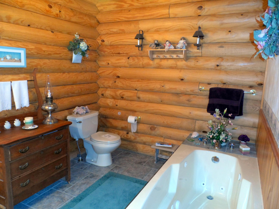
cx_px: 140
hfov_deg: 71.6
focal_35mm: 24
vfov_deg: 56.8
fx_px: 193
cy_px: 104
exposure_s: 1/30
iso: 100
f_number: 3.2
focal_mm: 4
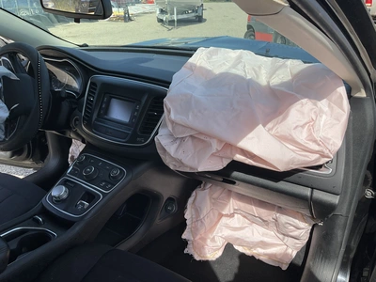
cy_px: 141
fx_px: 315
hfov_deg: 61.7
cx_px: 188
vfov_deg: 48.2
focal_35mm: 29
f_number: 1.8
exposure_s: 1/929
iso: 25
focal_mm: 3
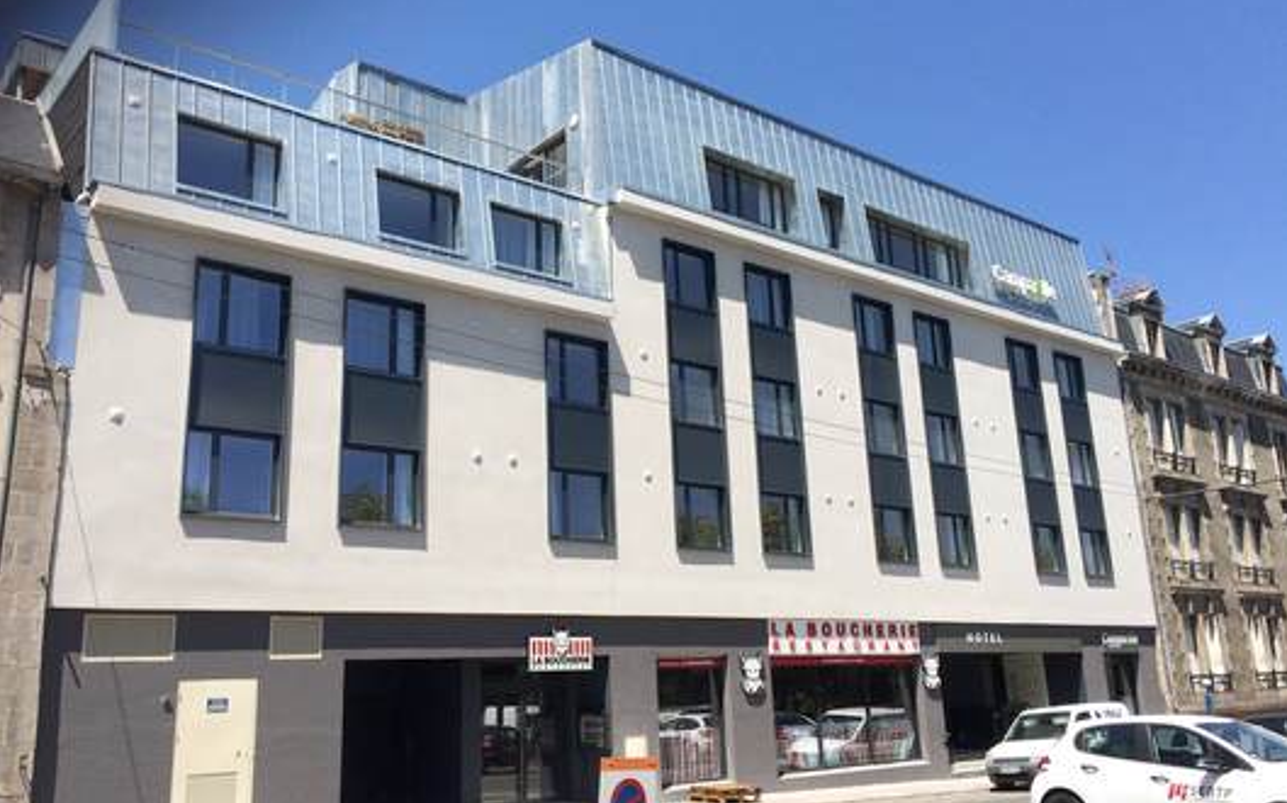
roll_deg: +1.5
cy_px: 397
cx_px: 646
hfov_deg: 61.3
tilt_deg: +15.3
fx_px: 1087
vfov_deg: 40.5
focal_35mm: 31
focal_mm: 4.15
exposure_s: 1/1953
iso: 32
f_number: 2.2
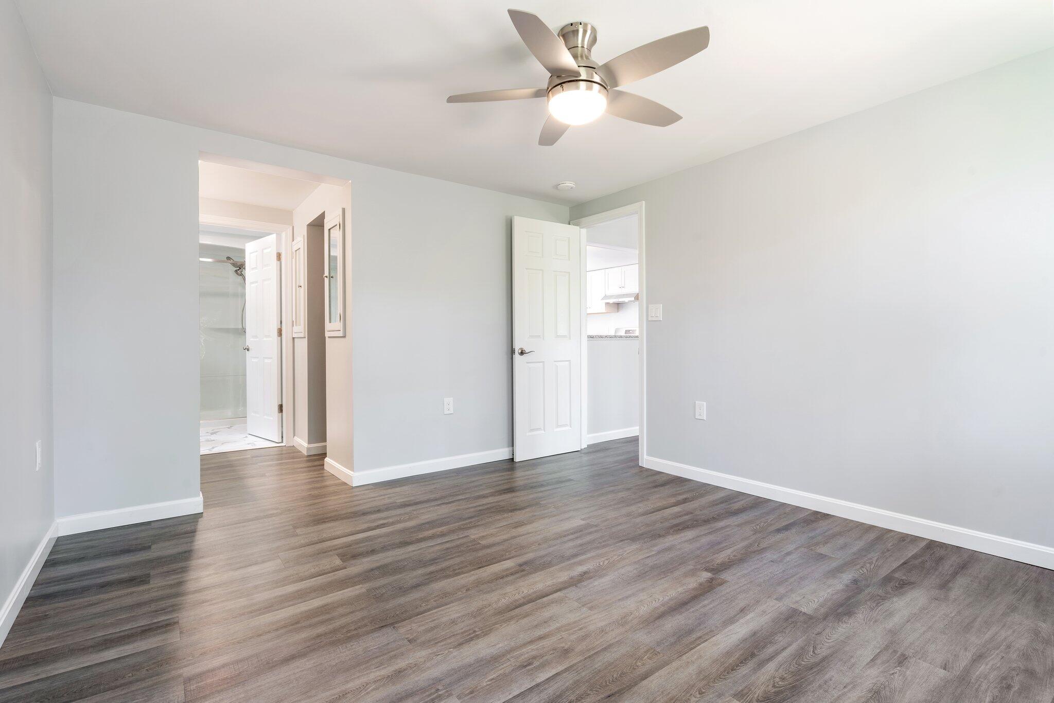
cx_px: 527
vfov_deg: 73.8
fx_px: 468
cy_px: 352
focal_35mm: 16
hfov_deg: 96.7
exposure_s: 2.5
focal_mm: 16
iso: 80
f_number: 9
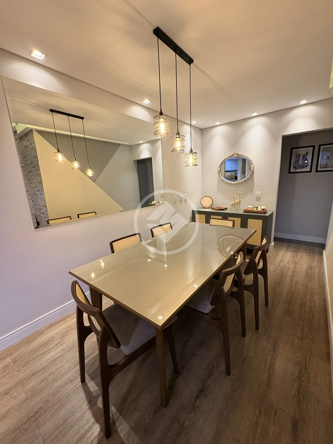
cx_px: 166
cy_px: 222
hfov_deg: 85.7
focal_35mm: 14
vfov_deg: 102.1
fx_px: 180
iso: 250
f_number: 2.2
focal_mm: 2.22
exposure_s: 1/60
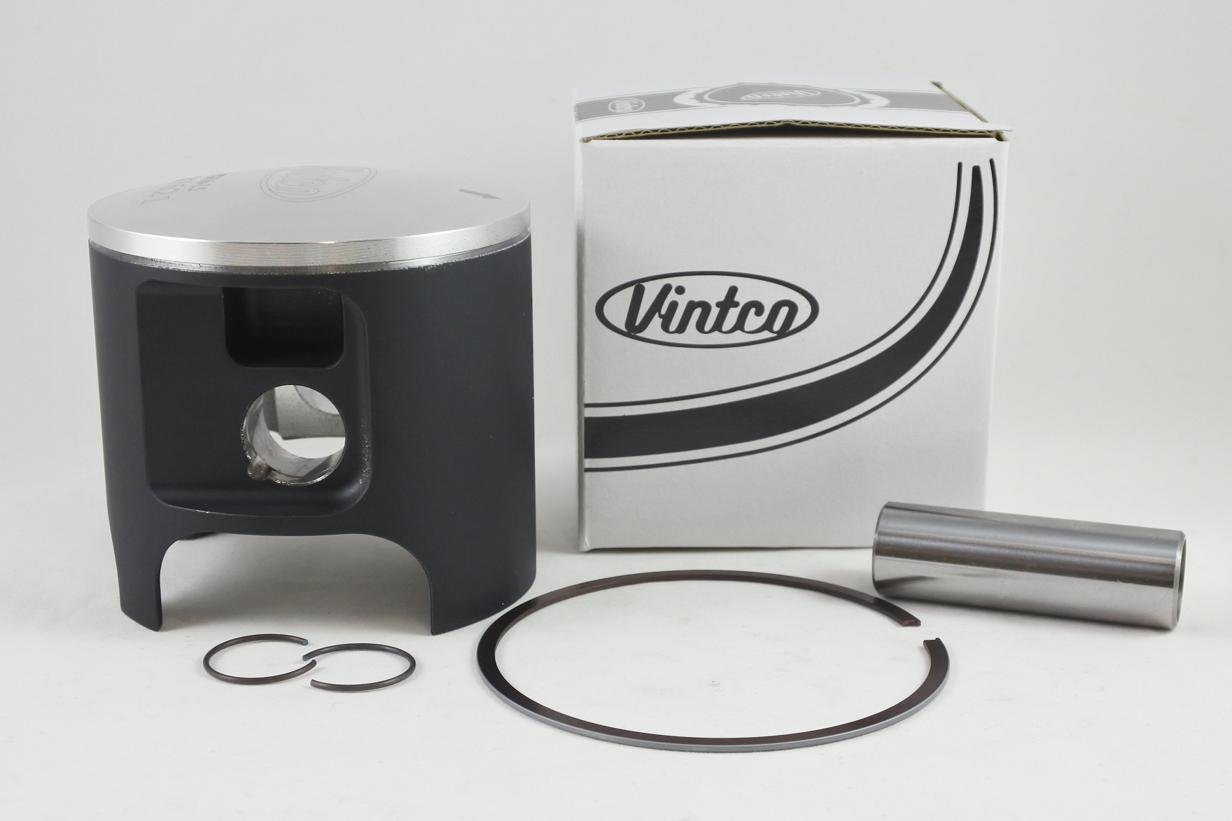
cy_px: 410
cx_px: 616
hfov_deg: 46.4
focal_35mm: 42
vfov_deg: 31.9
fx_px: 1437
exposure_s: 1/125
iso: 450
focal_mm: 15.7
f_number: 4.2
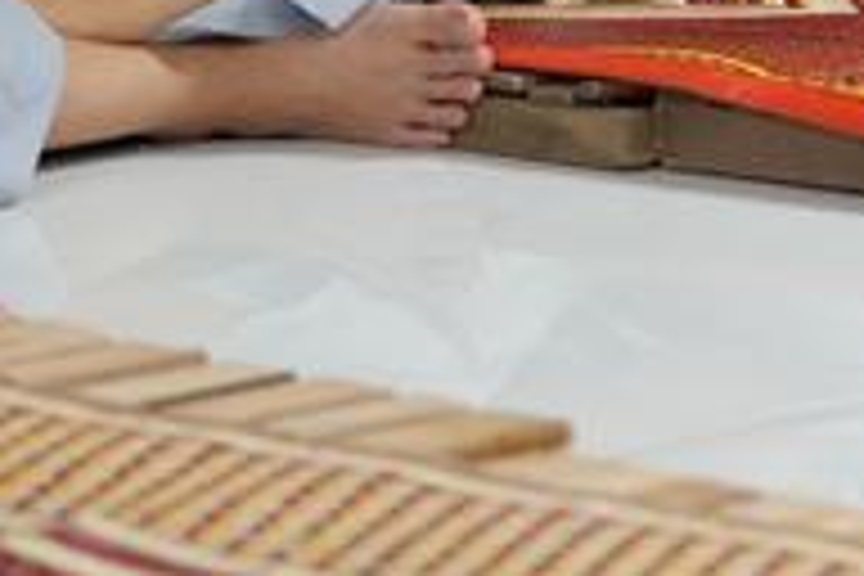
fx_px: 6417
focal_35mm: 267
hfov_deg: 7.5
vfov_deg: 5.0
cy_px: -644
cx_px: 1472
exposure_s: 1/125
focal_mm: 42.7
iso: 2000
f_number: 2.8
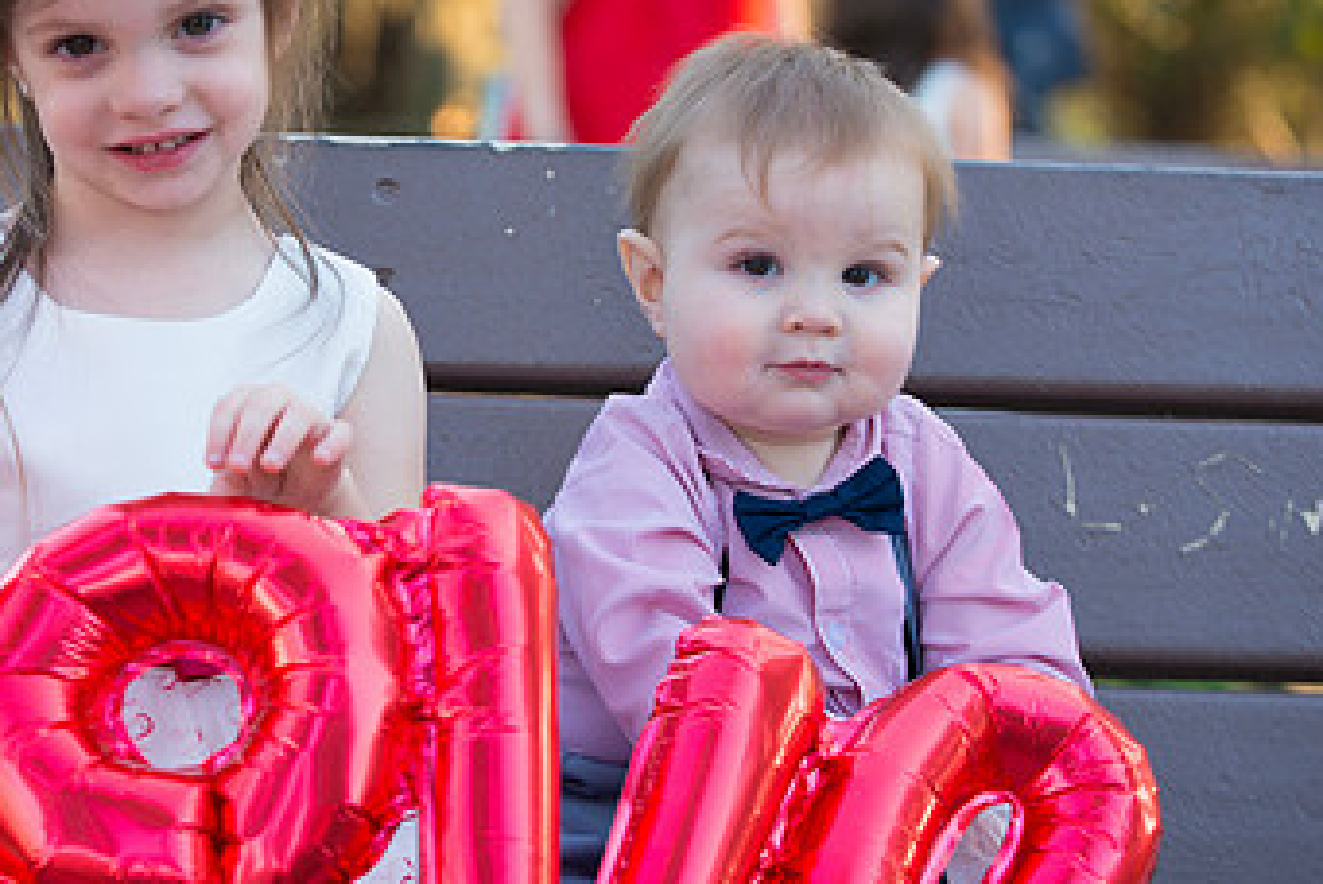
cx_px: 283
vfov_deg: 11.5
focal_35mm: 119
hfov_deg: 17.1
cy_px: 335
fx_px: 4377
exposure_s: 1/125
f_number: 3.5
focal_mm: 70
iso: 200
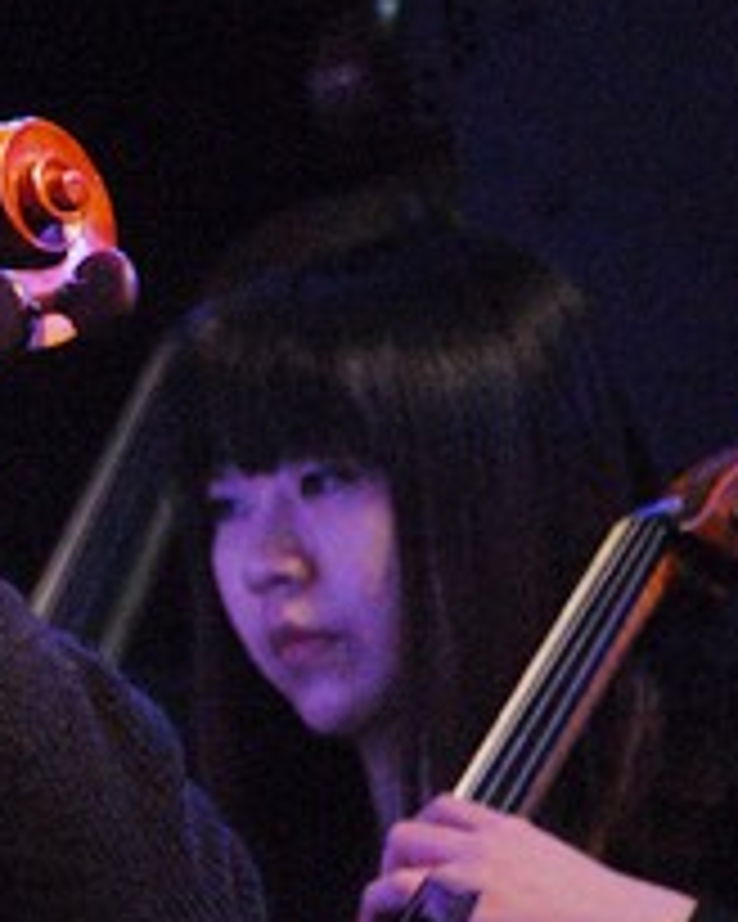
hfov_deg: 2.5
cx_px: -230
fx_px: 16818
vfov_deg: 3.1
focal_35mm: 616
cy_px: 706
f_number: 5.6
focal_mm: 180
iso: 1600
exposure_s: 1/80
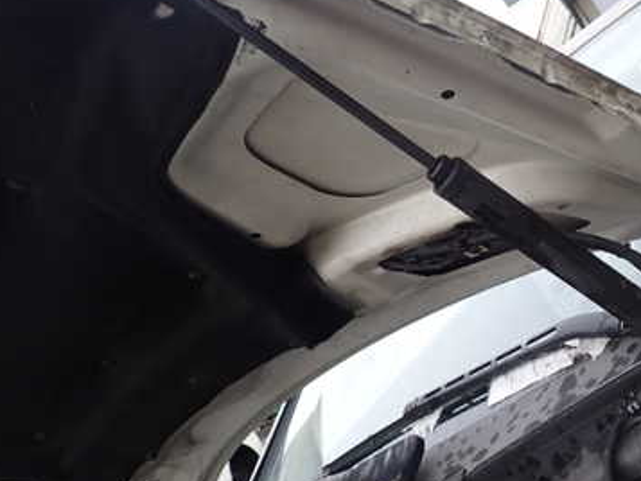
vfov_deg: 34.2
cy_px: 176
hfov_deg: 43.1
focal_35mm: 42
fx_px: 778
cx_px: 497
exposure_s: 1/100
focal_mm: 4.5
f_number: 2.8
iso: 100
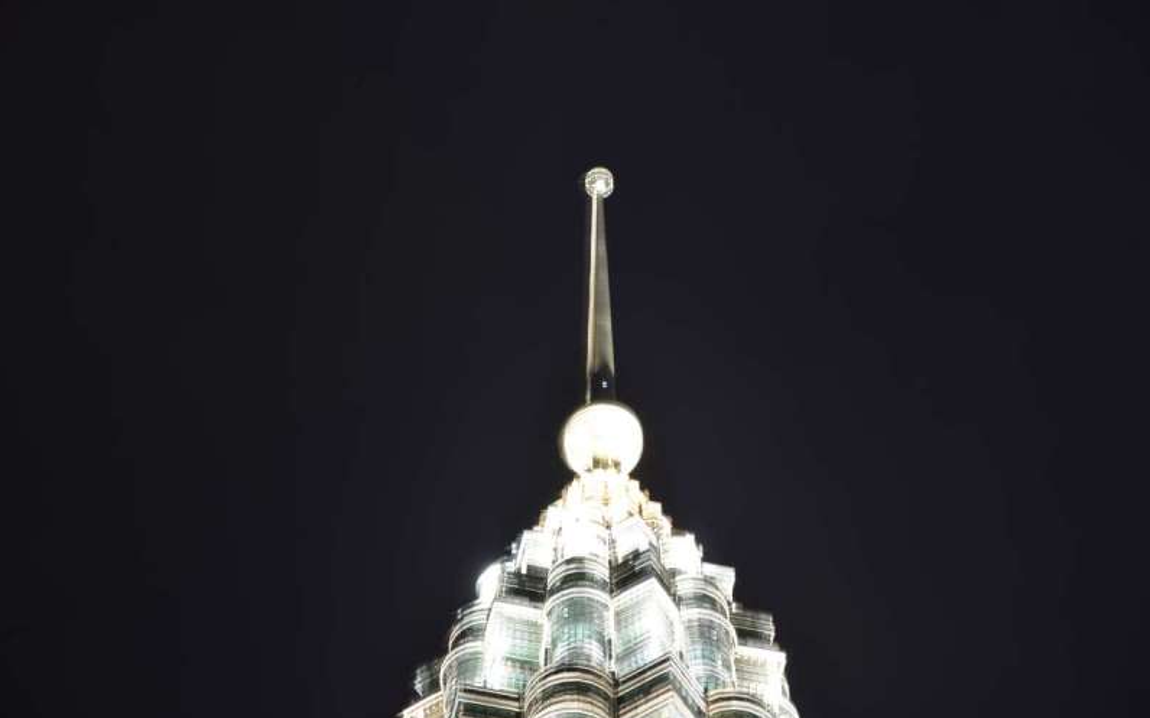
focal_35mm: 205
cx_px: 574
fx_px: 6423
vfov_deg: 6.4
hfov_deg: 10.2
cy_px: 358
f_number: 11
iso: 100
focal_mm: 200
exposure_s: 8
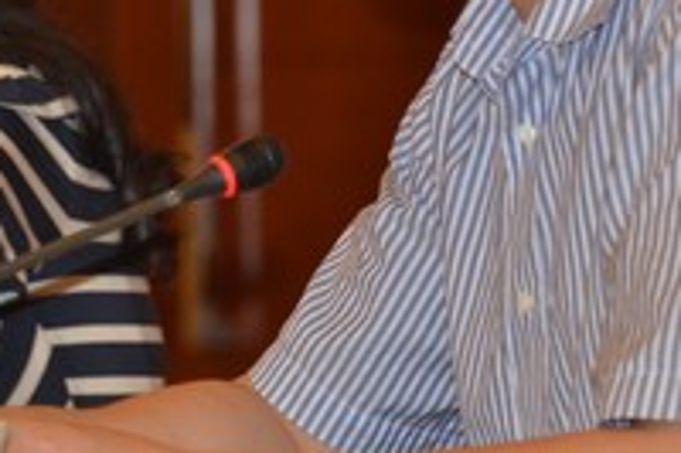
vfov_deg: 2.5
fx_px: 10268
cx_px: 340
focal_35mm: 543
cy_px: -12
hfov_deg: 3.8
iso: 640
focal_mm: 145
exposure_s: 1/60
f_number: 5.6
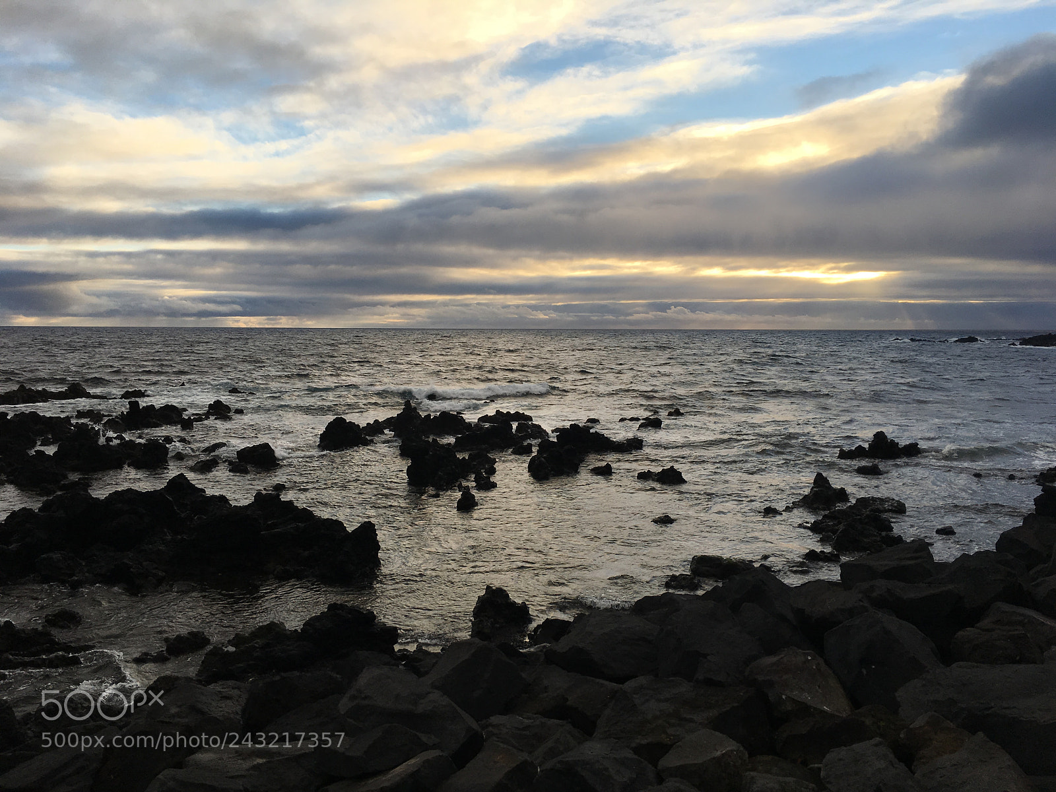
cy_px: 396
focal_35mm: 29
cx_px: 528
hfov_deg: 61.7
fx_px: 885
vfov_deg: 48.2
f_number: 2.2
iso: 25
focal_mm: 4.15
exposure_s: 1/1099
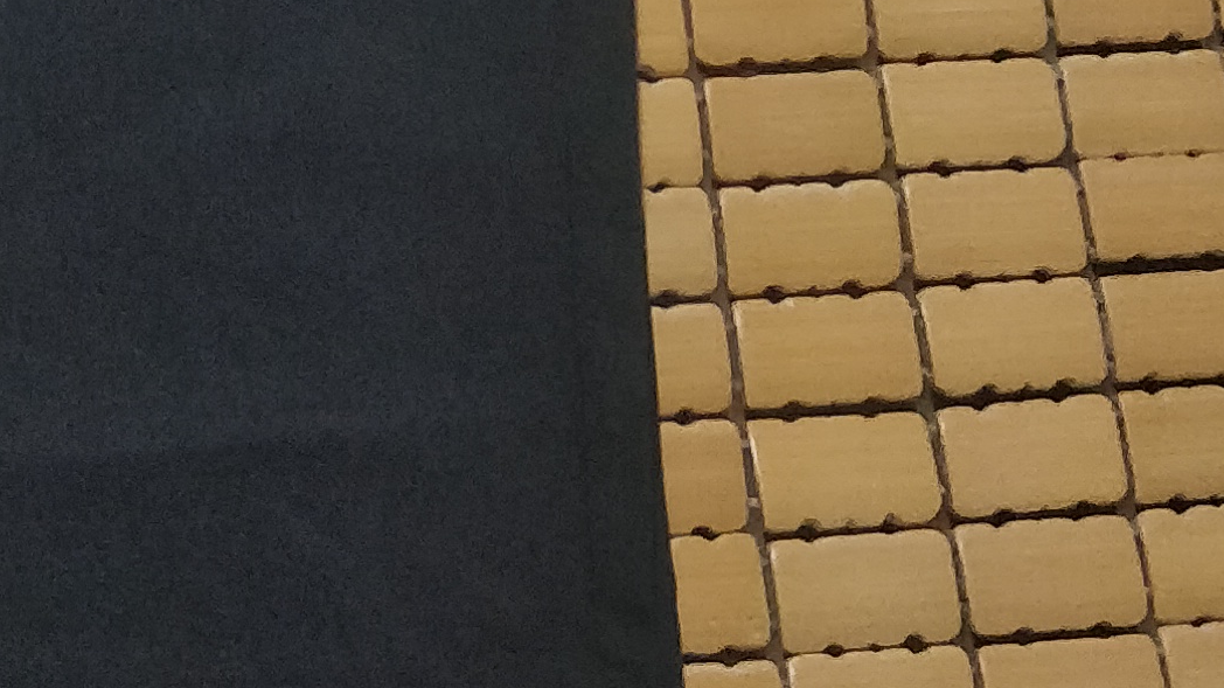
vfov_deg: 8.9
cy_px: -1274
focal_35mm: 115
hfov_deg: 17.6
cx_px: -306
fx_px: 3732
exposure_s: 1/50
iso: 1250
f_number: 1.7
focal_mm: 4.1
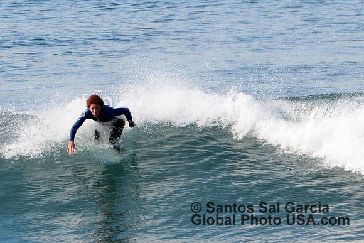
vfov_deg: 2.5
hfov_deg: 3.7
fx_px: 5562
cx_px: 182
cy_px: 122
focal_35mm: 550
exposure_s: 1/400
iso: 1000
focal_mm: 550
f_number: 11
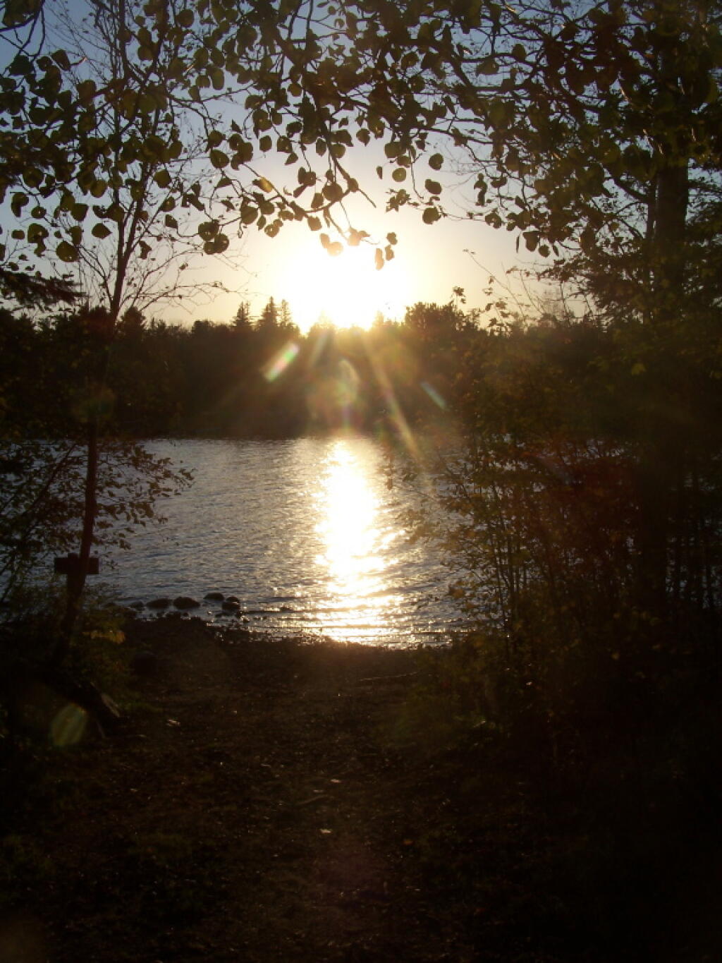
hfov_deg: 37.7
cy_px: 482
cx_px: 361
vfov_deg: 49.0
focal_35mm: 38
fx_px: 1057
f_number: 5.6
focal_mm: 6.3
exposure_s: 1/1000
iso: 80
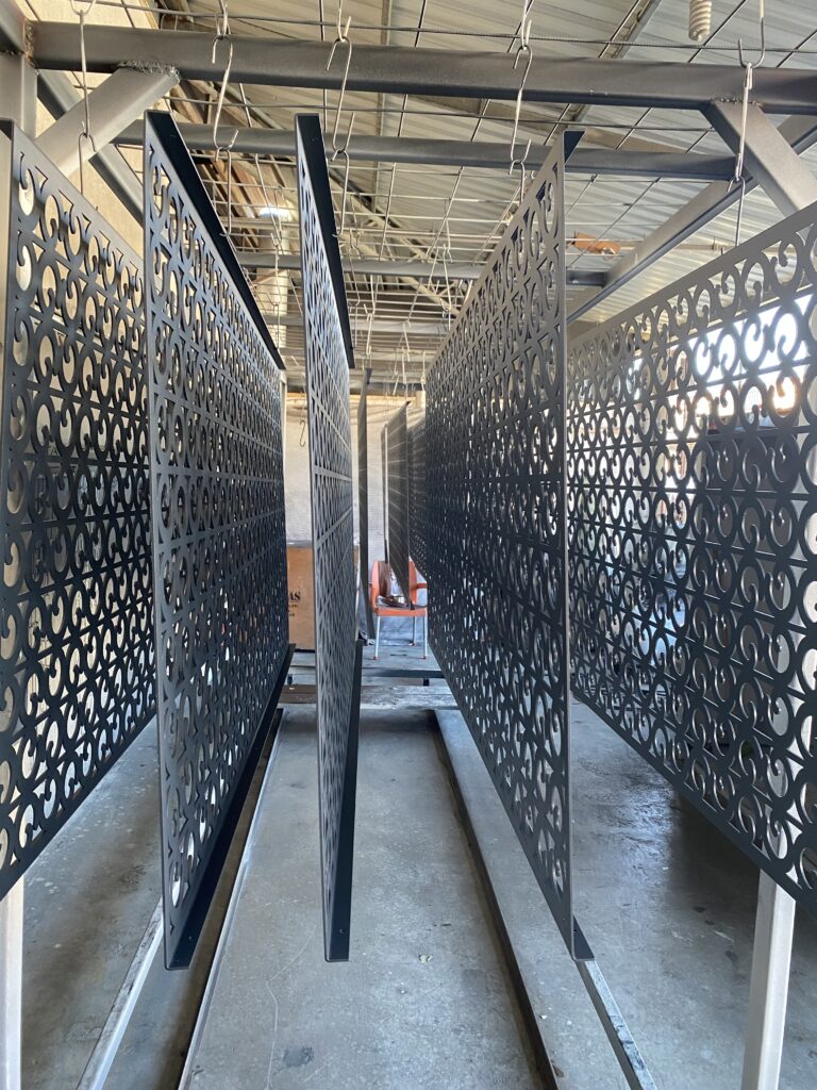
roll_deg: -2.3
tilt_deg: -4.5
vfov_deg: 67.3
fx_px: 818
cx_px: 408
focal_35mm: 26
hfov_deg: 53.1
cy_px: 545
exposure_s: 1/60
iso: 160
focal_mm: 4.25
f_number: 1.8
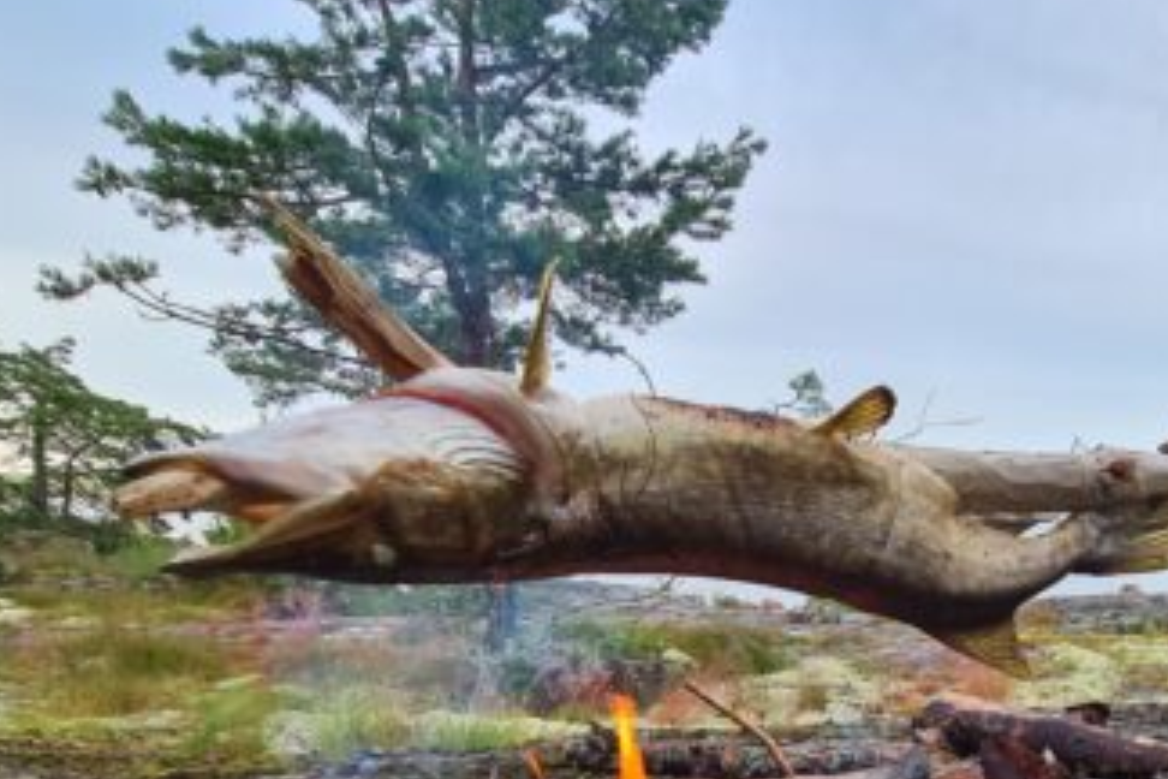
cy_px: 754
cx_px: 768
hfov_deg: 69.7
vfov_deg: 44.7
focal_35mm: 25
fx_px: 811
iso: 64
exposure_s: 1/100
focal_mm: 2.2
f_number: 2.2
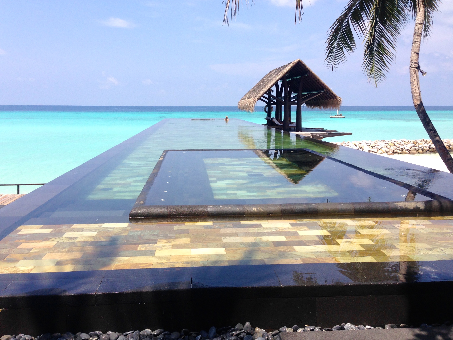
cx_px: 226
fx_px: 432
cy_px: 170
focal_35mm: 33
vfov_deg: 42.9
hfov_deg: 55.4
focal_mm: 4.12
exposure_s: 1/1466
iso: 50
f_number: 2.4
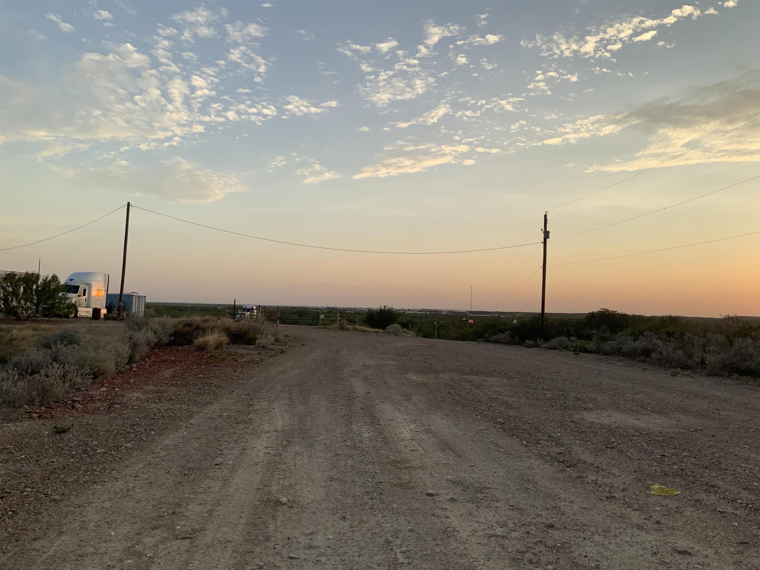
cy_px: 285
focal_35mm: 29
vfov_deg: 48.2
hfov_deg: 61.7
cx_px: 380
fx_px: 637
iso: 16
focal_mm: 3
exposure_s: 1/627
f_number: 1.8
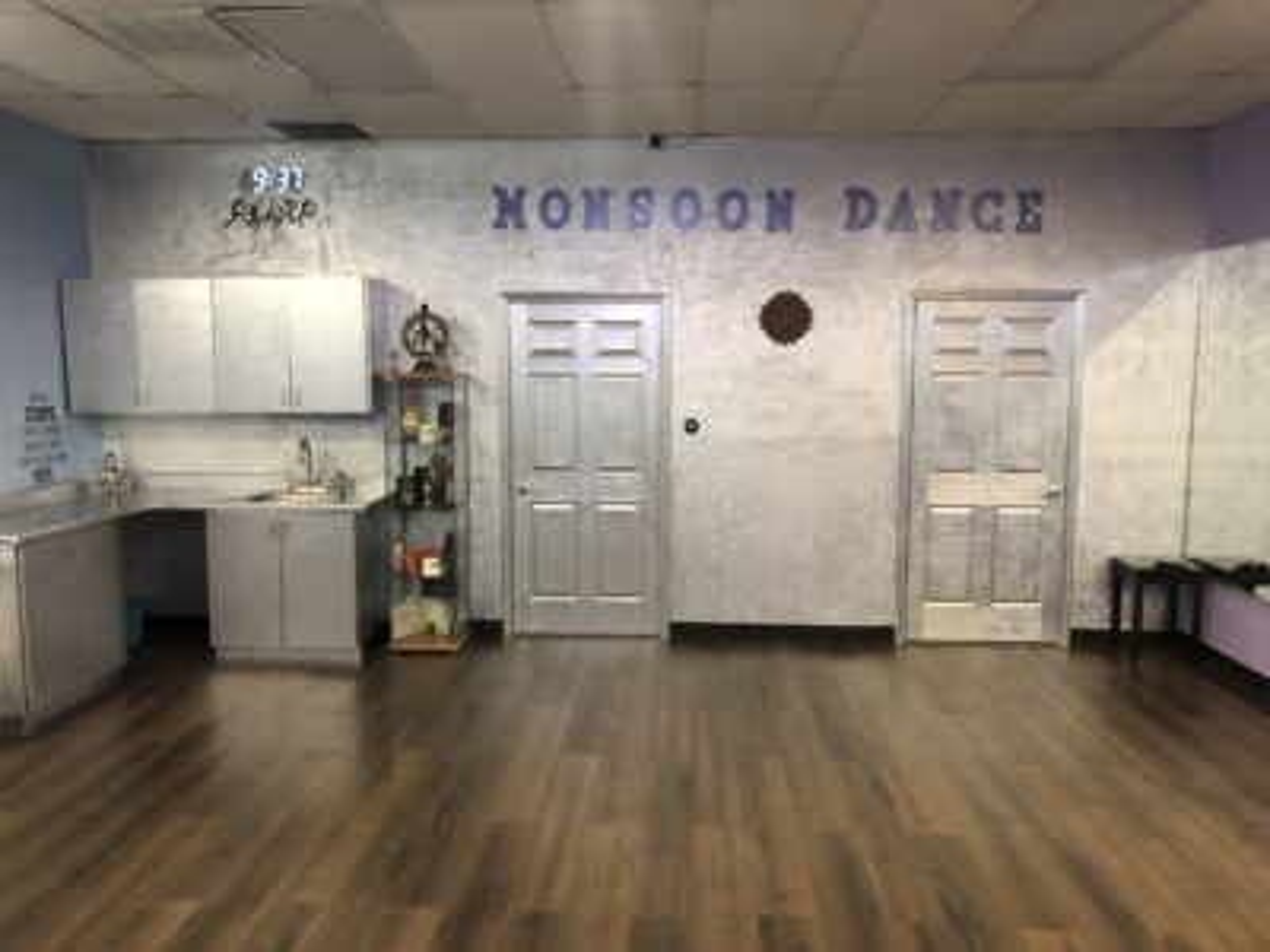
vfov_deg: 49.7
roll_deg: -0.1
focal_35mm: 28
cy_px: 476
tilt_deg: -4.8
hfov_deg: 63.4
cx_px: 635
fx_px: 1027
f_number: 1.8
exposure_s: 1/15
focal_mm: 4
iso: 100
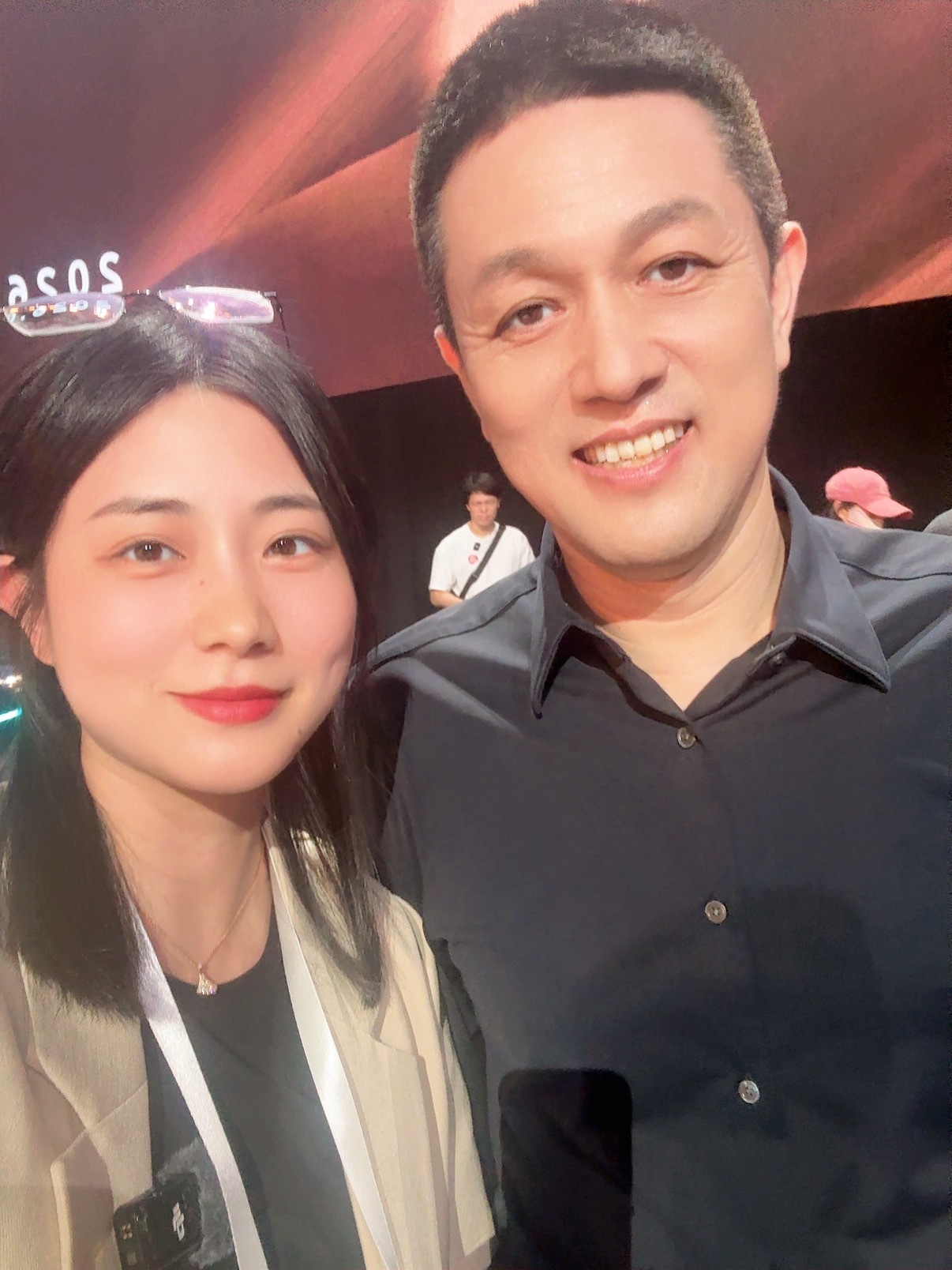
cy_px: 635
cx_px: 476
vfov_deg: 60.0
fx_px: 1100
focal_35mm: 30
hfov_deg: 46.8
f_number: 1.9
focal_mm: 2.69
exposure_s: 1/60
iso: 200
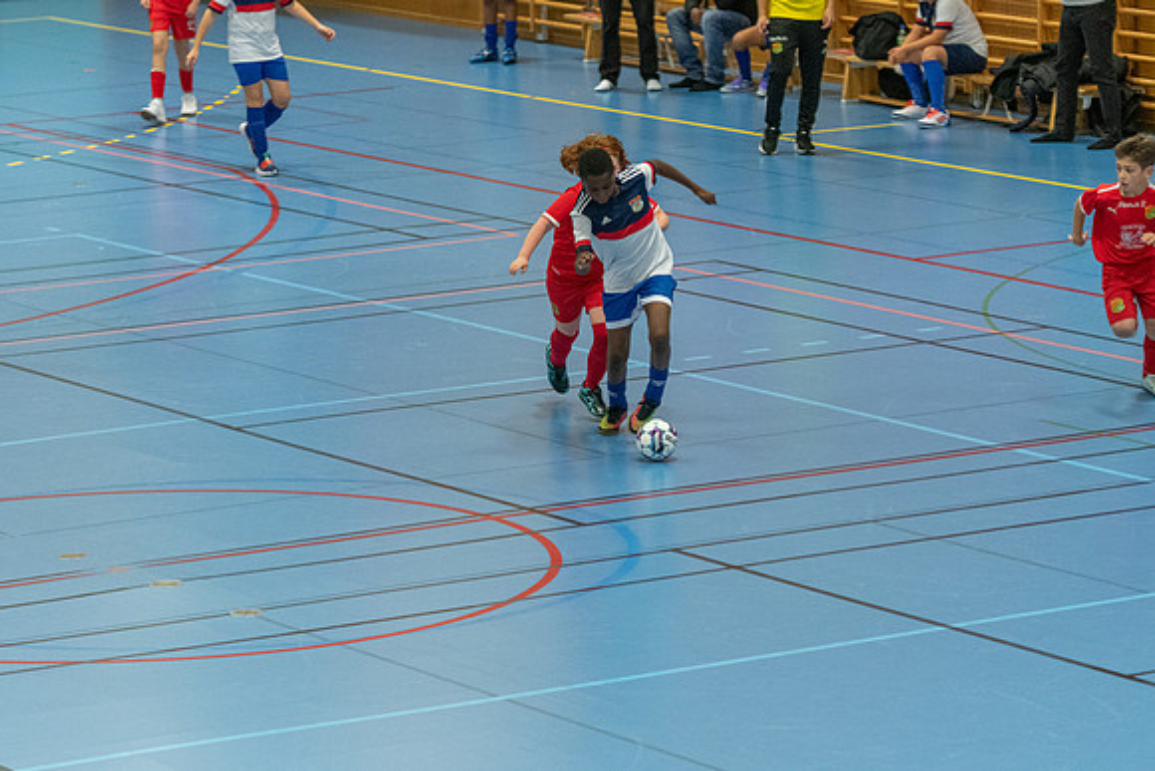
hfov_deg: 11.0
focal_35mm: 186
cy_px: 386
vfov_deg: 7.4
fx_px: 5973
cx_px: 578
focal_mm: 122
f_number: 2.8
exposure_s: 1/500
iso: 2500
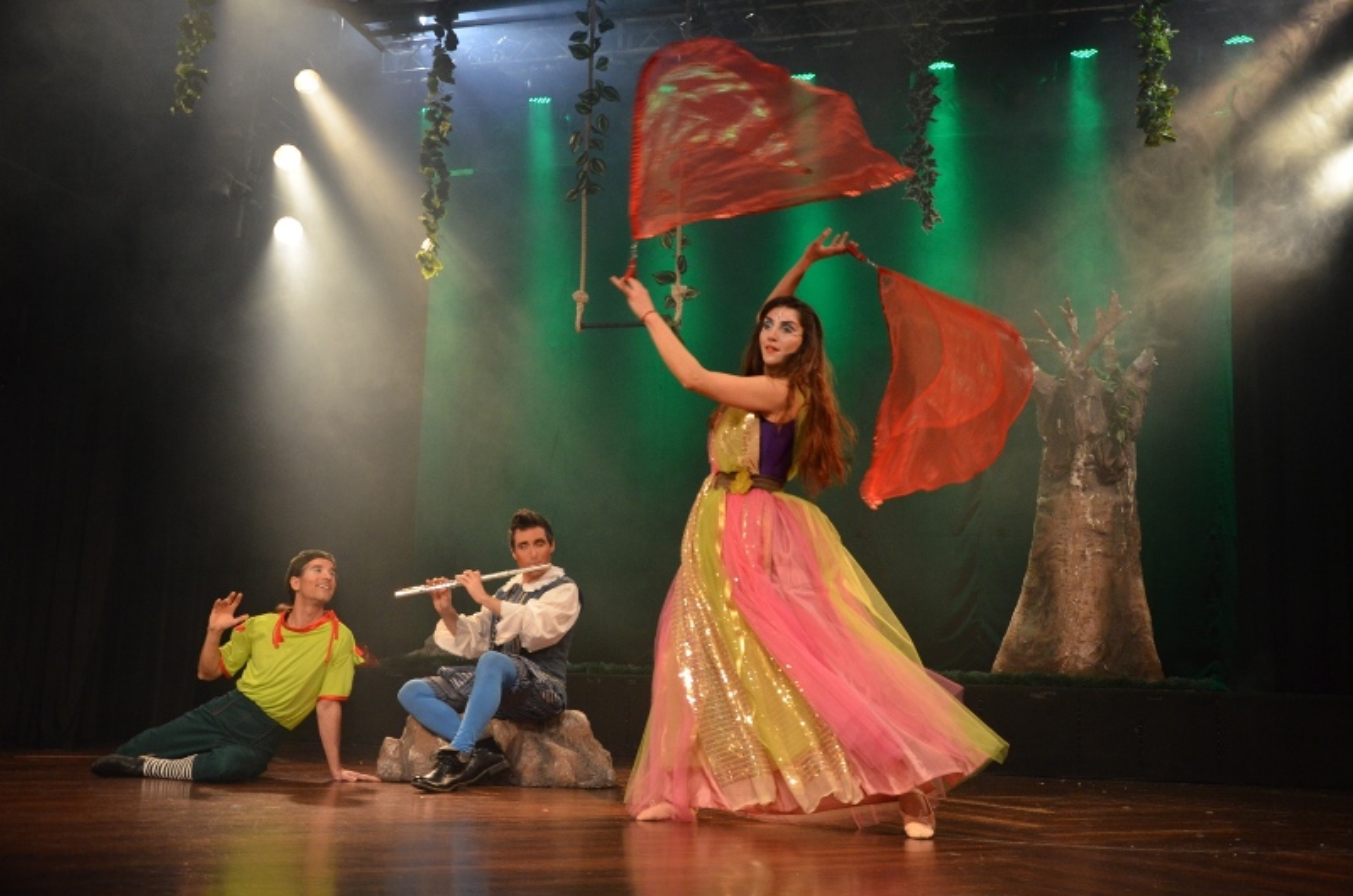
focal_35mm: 36
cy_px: 448
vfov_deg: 36.7
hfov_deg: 53.2
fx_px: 1350
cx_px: 676
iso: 1600
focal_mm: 24
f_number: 3.8
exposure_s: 1/250
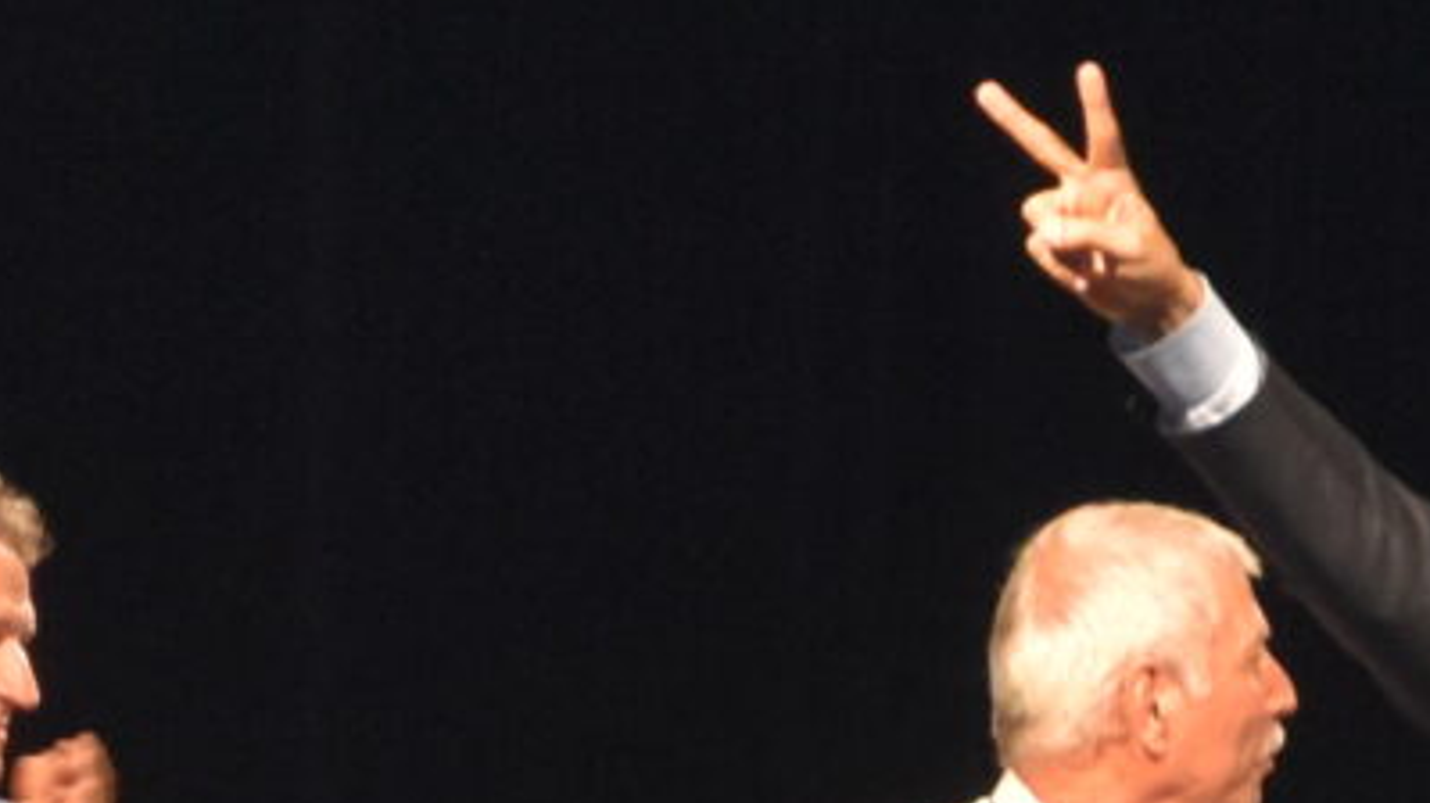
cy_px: 1045
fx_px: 40112
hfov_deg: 2.0
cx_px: 953
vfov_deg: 1.1
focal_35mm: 1058
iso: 1600
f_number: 5.6
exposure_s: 1/60
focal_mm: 105
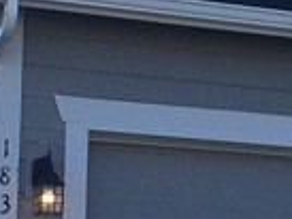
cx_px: 396
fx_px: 1824
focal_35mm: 216
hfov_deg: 9.0
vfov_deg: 6.9
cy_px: 87
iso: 32
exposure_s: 1/1709
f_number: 2.2
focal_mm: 4.15
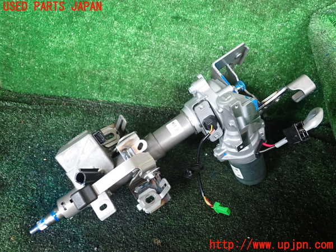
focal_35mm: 30
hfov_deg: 60.0
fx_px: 291
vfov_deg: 46.8
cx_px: 168
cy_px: 126
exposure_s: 1/30
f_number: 2.3
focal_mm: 5.4
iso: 400
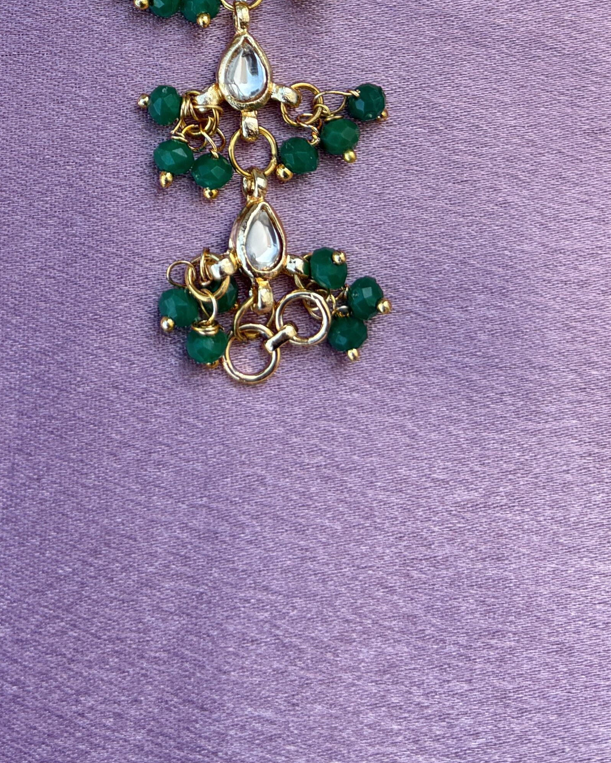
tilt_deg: -78.4
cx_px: 53
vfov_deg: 23.5
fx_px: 1650
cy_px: -182
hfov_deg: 20.5
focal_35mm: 73
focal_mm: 5.96
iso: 40
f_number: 1.6
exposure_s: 1/188
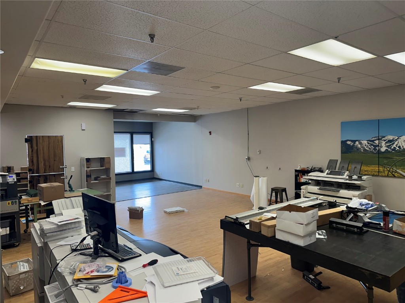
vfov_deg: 56.8
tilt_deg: -3.2
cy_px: 152
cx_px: 202
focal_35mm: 24
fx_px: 281
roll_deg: +1.2
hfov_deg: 71.6
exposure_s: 1/120
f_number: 1.78
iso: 125
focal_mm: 6.86
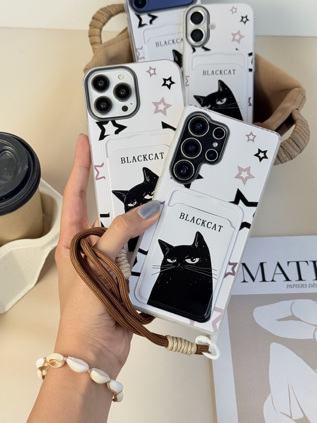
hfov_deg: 29.7
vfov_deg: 38.9
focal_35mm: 49
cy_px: 208
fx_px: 599
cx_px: 159
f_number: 1.78
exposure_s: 1/2146
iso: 64
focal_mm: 6.76
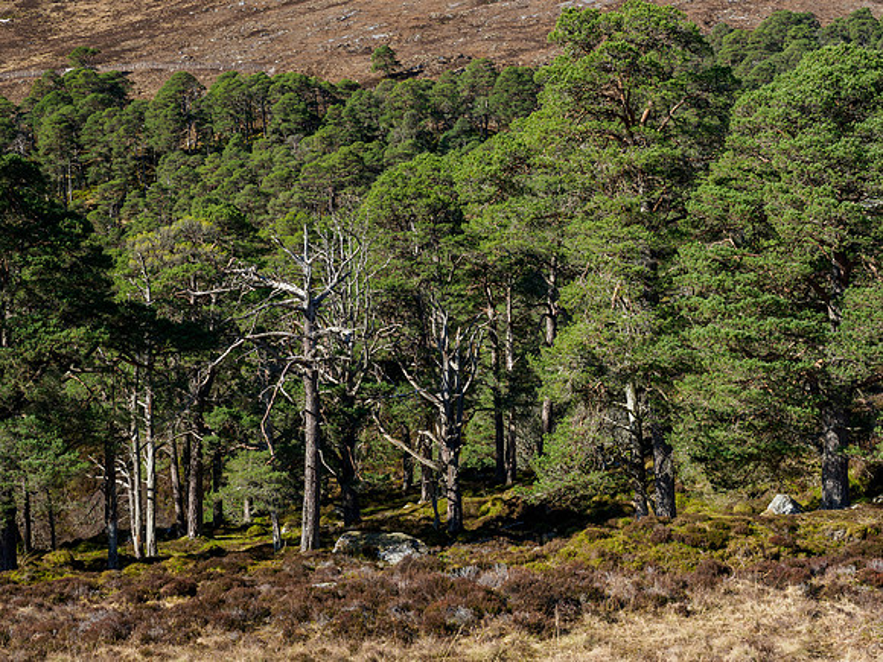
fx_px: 1735
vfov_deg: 21.6
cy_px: 331
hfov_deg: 28.6
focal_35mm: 68
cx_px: 442
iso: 200
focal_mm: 34
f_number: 7.1
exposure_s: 1/80
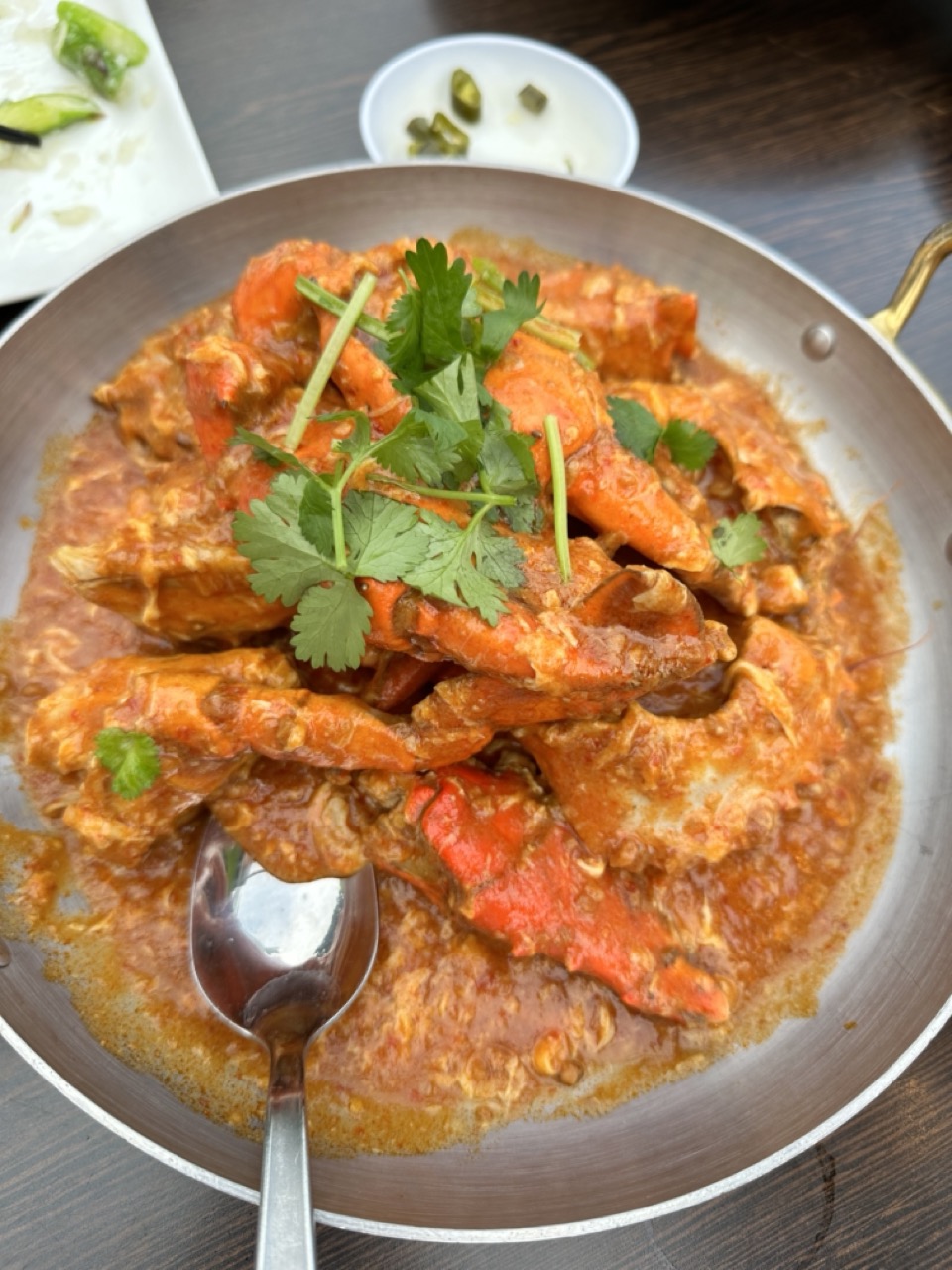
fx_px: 880
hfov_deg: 56.8
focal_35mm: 24
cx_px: 476
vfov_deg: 71.6
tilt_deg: -66.2
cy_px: 635
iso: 64
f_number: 1.78
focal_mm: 6.86
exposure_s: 1/159
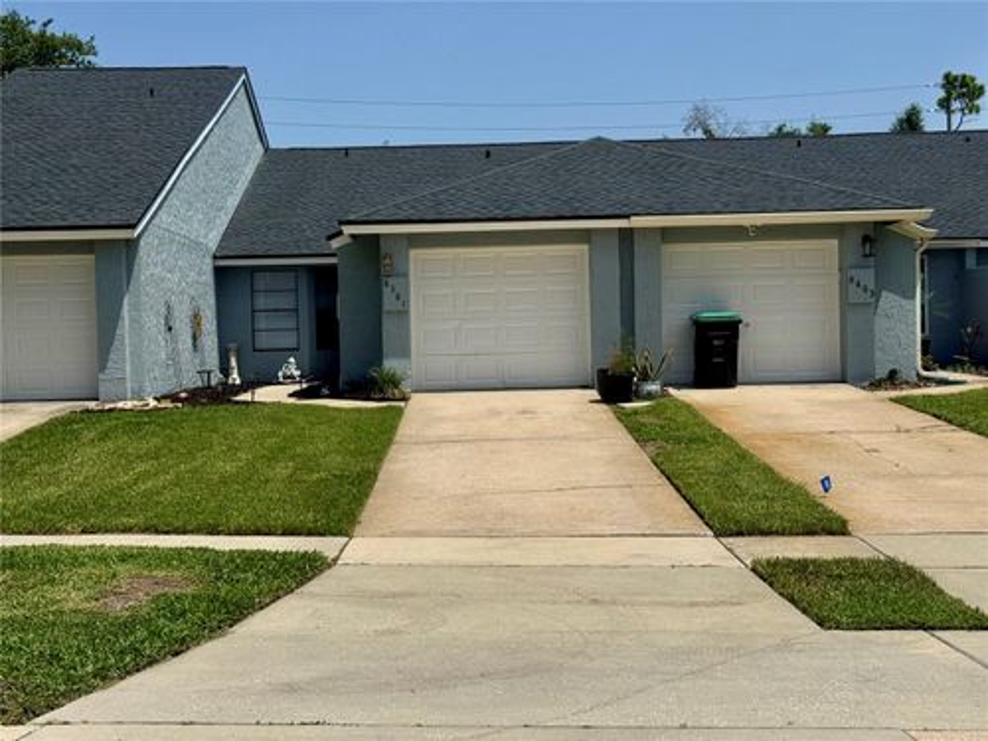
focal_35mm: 48
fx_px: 1370
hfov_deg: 39.7
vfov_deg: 30.3
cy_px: 370
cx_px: 494
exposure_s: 1/9009
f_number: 1.78
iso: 64
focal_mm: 6.76
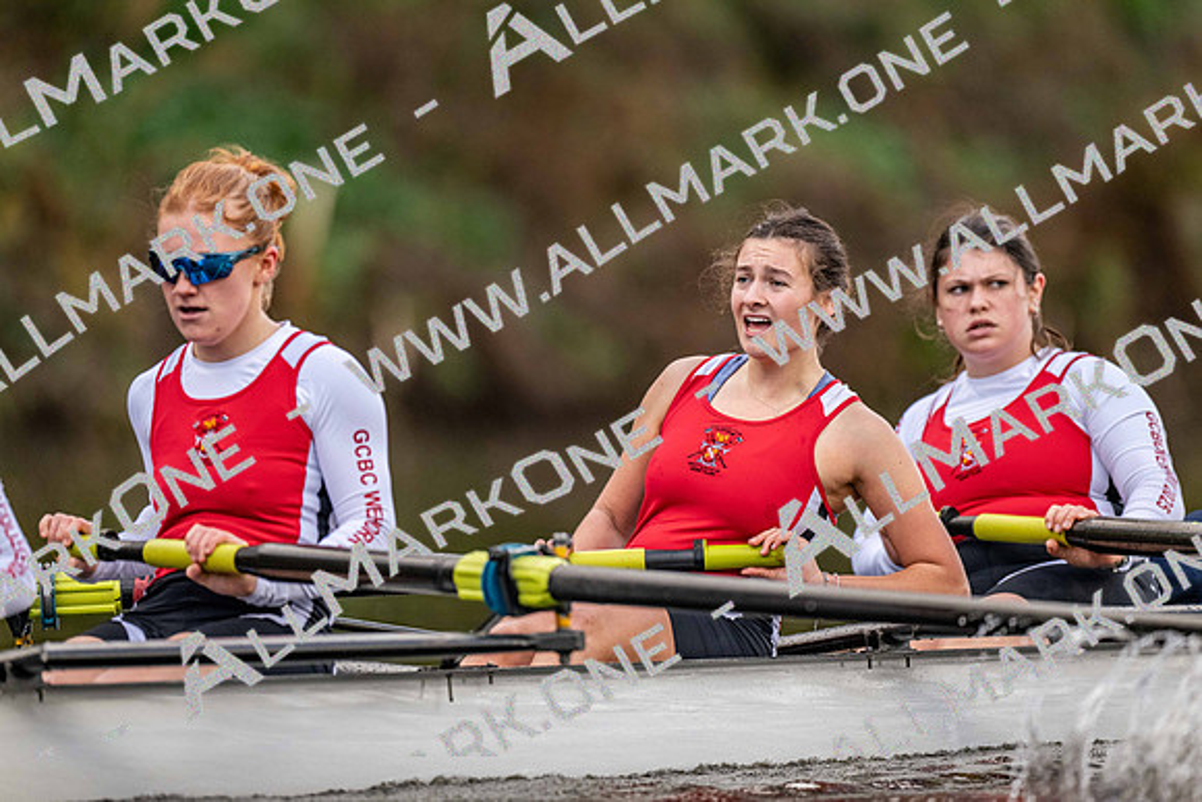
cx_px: 601
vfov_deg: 2.3
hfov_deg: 3.4
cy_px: 401
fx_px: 20037
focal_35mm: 600
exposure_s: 1/2500
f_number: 4
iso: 1800
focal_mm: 600
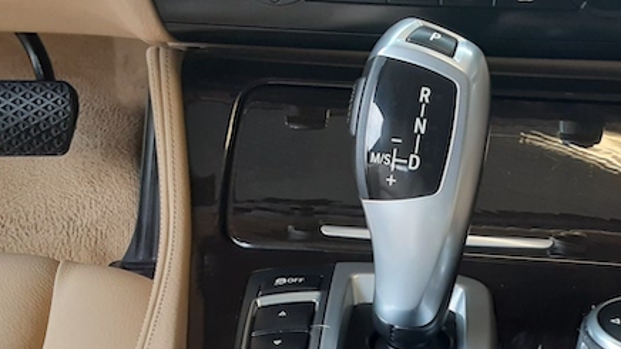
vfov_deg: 21.6
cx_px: 419
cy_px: 329
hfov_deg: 38.0
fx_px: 889
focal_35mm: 54
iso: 80
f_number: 1.9
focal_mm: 2.91
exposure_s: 1/60
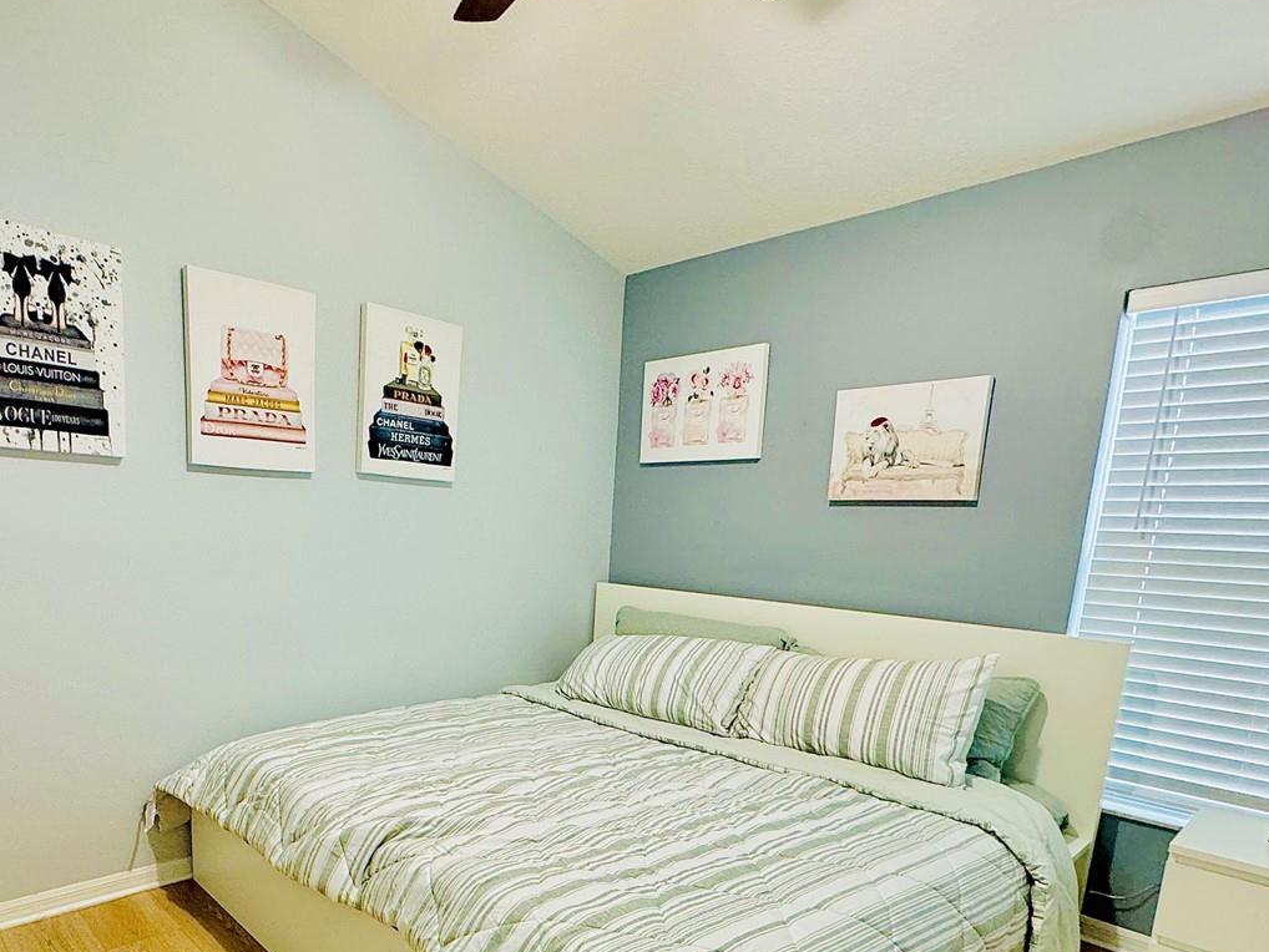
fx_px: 807
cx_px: 459
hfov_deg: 74.8
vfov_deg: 59.0
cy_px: 670
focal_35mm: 22
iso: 250
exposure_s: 1/60
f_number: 2.2
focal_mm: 2.22
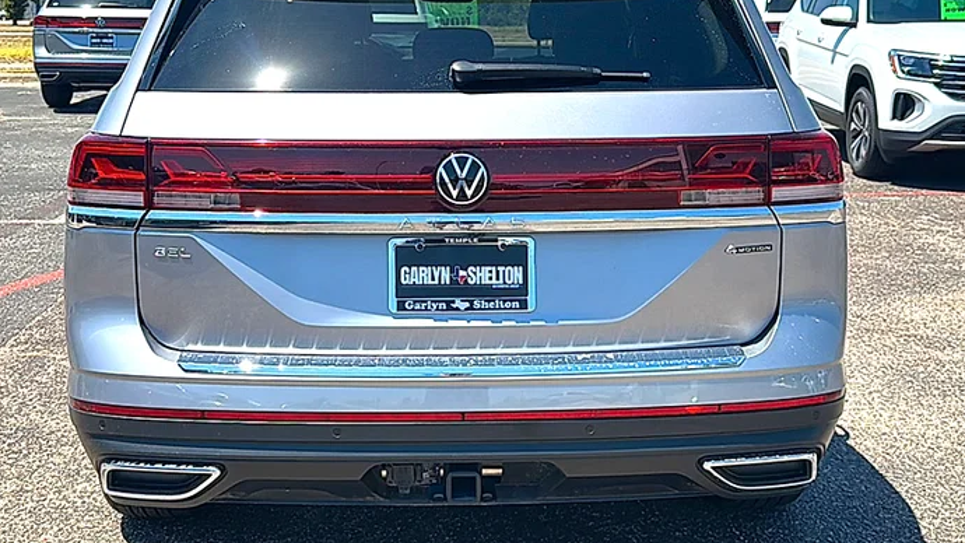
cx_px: 484
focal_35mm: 42
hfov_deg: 48.4
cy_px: 226
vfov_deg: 28.3
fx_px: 1075
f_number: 1.78
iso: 100
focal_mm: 6.86
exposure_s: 1/4219
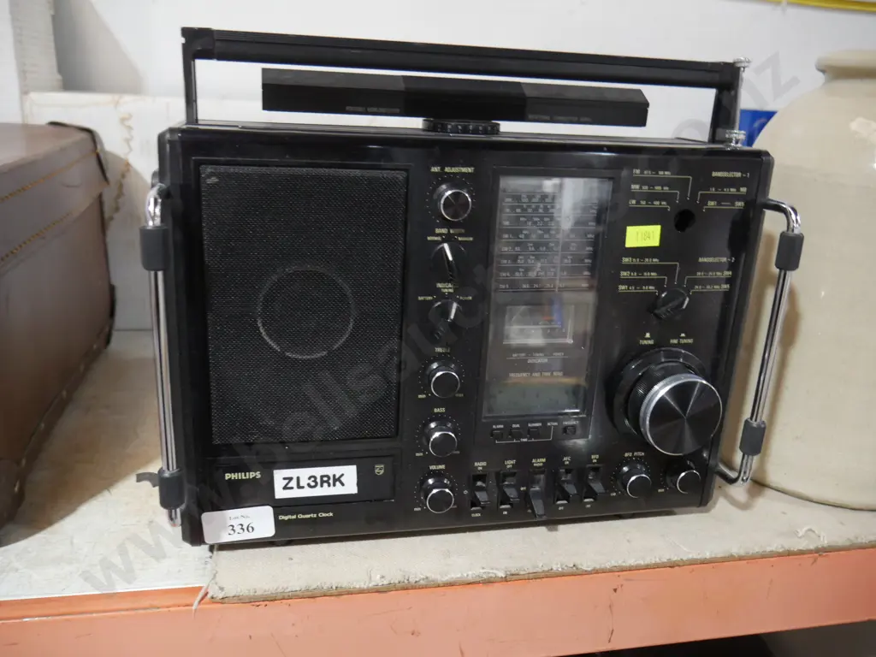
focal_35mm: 28
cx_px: 438
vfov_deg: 49.7
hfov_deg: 63.4
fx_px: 709
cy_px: 328
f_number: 3.5
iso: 1250
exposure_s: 1/60
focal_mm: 14
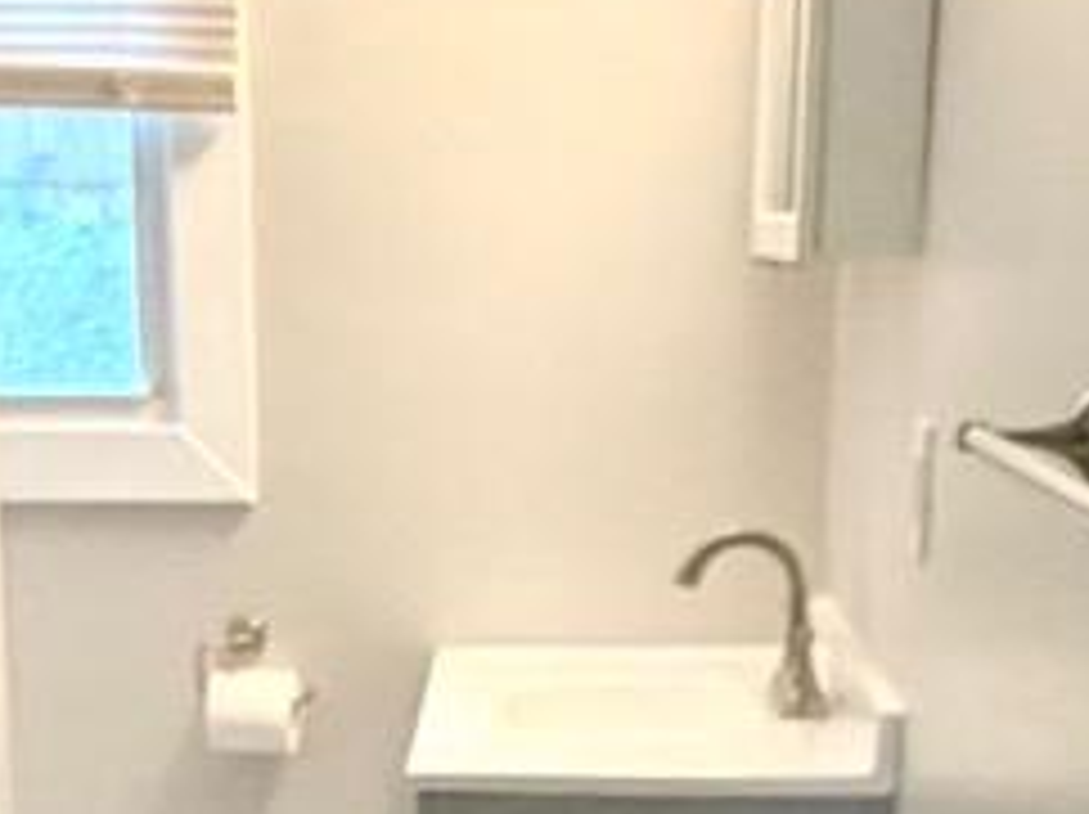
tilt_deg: -17.7
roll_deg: +0.2
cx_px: 418
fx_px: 2797
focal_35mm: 89
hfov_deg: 22.0
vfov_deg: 15.7
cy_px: 1088
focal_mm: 2.22
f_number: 2.2
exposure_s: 1/60
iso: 250
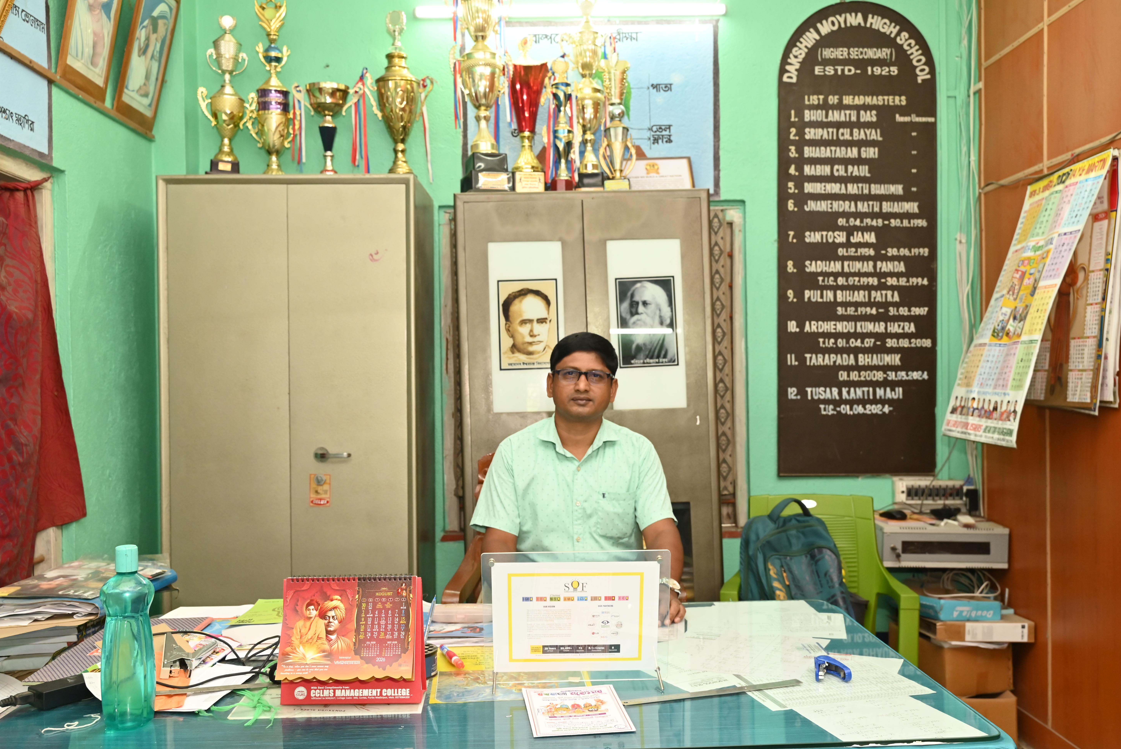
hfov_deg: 57.9
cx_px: 559
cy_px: 376
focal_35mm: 33
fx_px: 1013
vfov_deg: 40.6
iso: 1600
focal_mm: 31.5
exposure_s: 1/80
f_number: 5.6
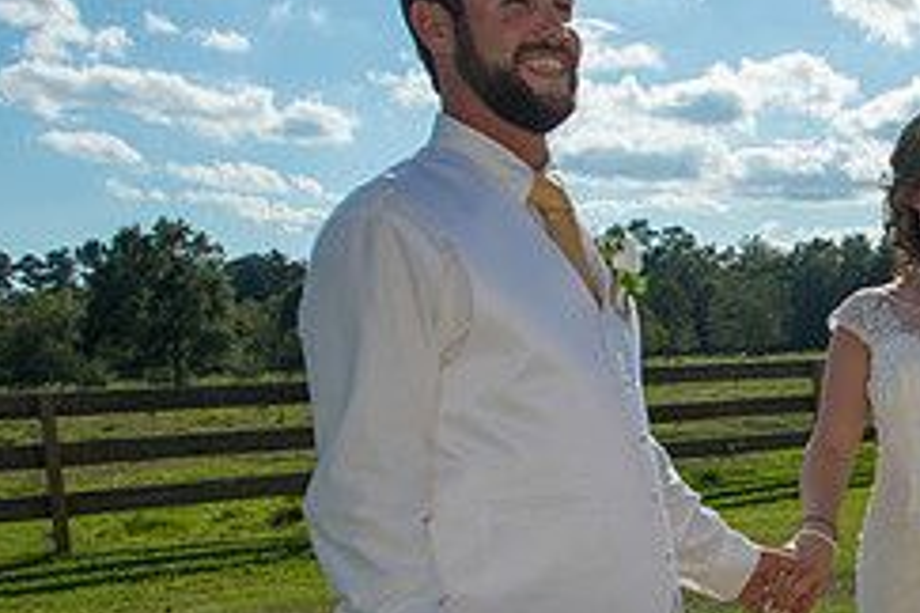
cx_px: 992
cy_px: 594
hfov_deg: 29.5
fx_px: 1584
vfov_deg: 21.2
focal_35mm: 62
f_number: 6.3
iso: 200
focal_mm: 26
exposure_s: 1/1600
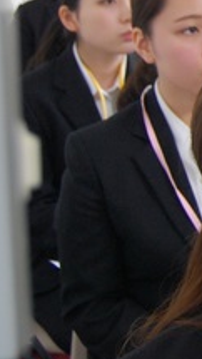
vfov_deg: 14.9
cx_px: 568
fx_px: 1361
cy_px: 64
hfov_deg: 7.6
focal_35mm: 143
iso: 720
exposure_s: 1/30
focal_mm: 28
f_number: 4.2
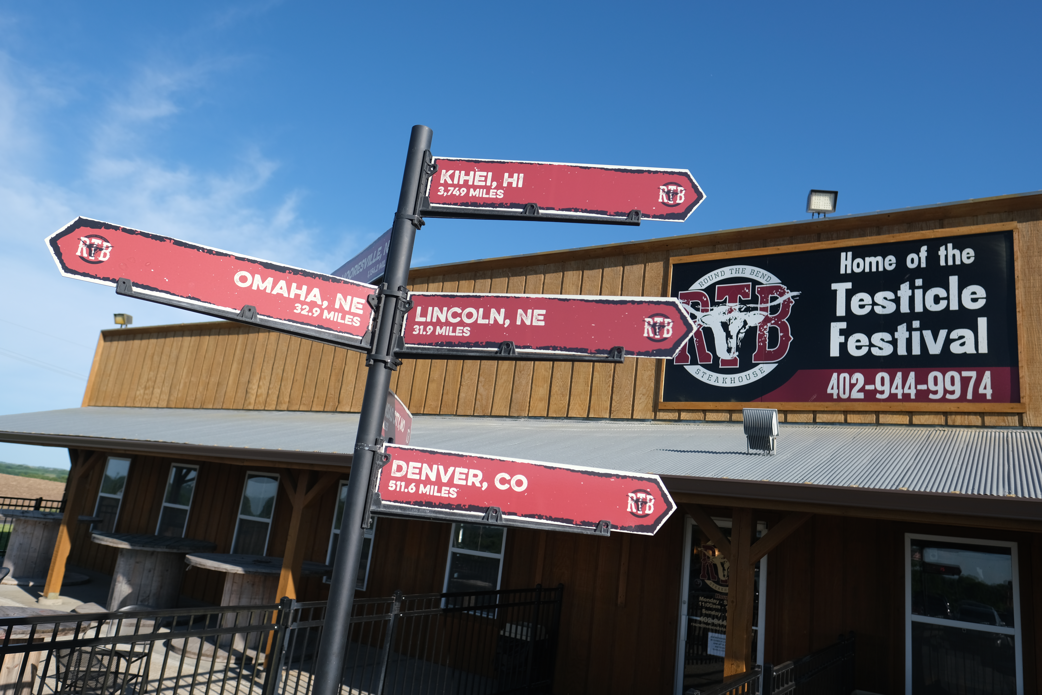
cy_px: 348
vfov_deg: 53.1
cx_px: 521
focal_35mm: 24
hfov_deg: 73.7
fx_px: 695
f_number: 3.2
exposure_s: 1/1400
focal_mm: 16
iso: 160
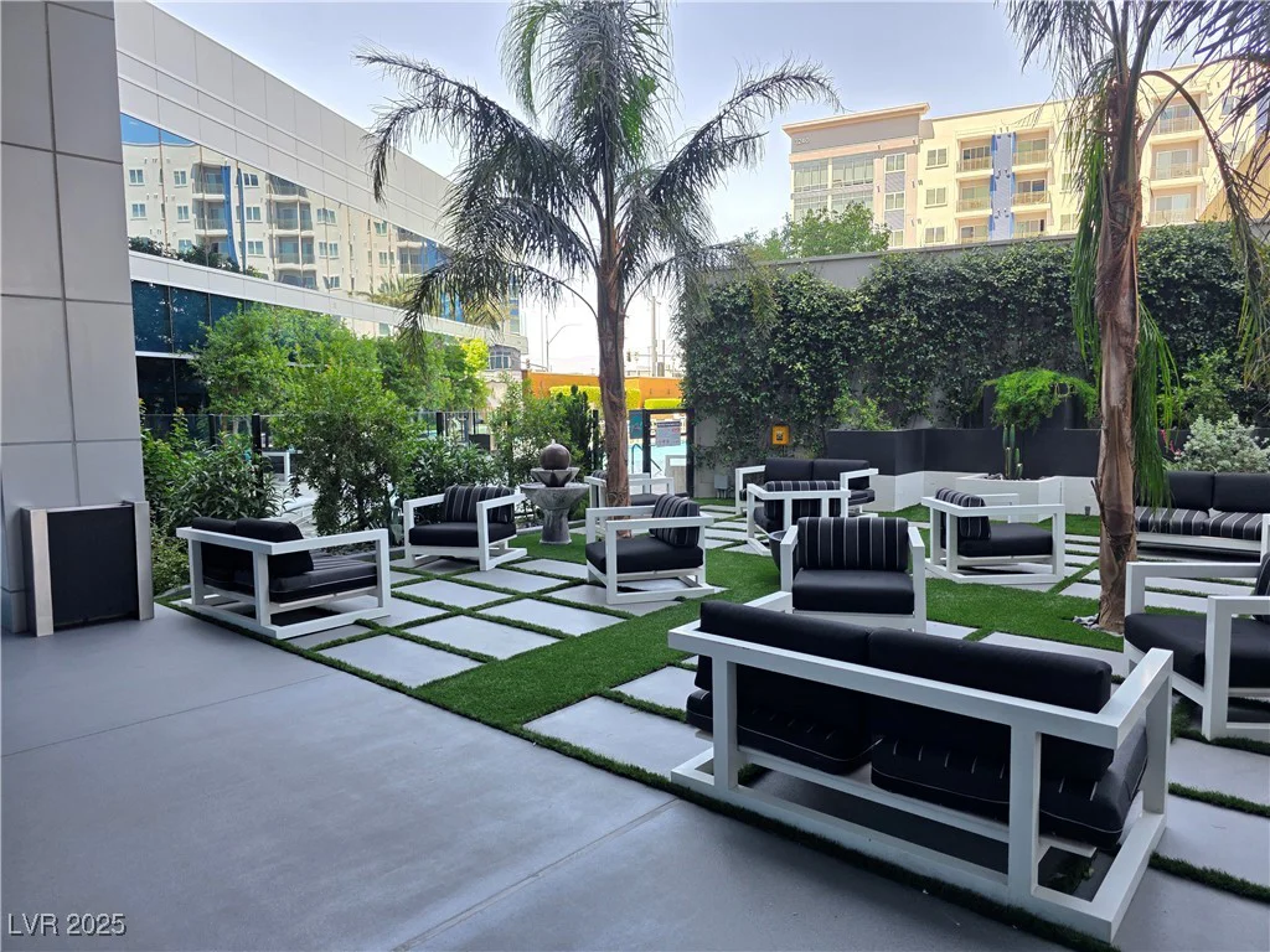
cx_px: 635
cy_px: 476
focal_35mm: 23
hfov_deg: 73.9
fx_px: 844
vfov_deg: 58.9
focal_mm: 6.3
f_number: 1.7
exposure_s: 1/180
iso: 32
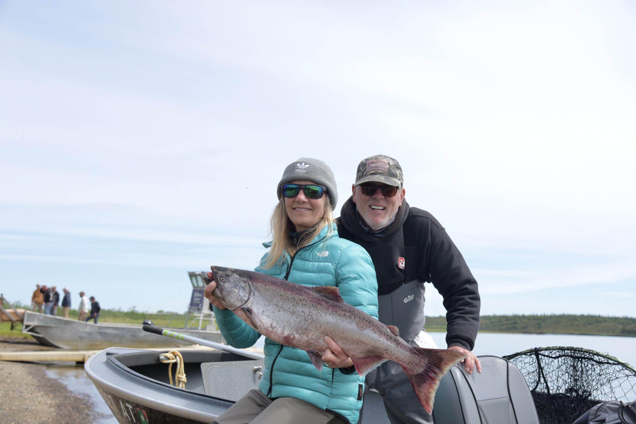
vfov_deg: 26.0
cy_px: 212
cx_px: 318
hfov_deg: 38.2
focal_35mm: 52
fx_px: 919
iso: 800
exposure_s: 1/1600
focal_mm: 52
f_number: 7.1
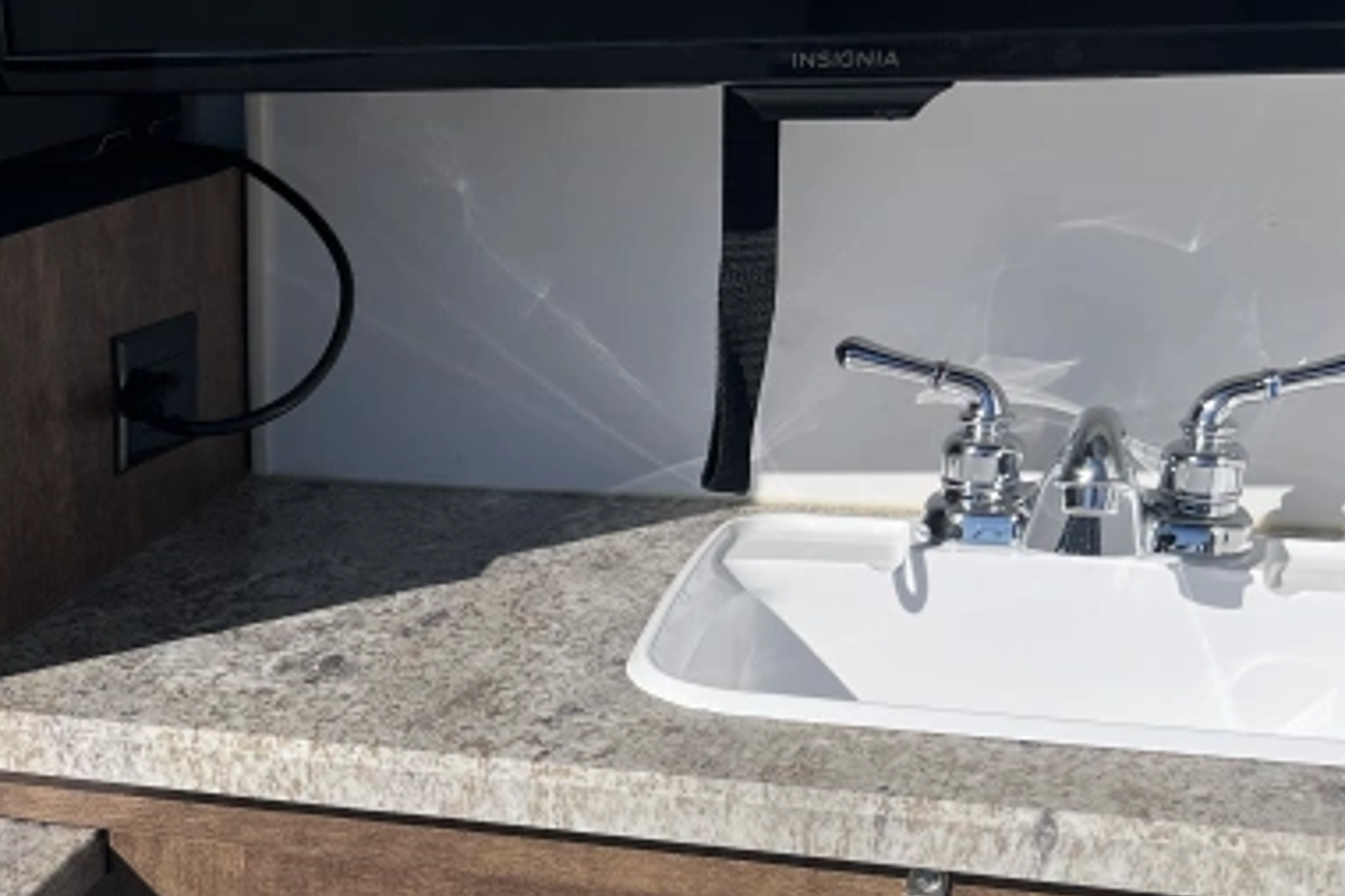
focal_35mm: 57
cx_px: 265
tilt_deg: -24.8
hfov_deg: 34.0
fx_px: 2129
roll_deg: +3.5
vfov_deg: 23.0
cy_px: 857
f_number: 1.5
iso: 50
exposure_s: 1/10309
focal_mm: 5.7
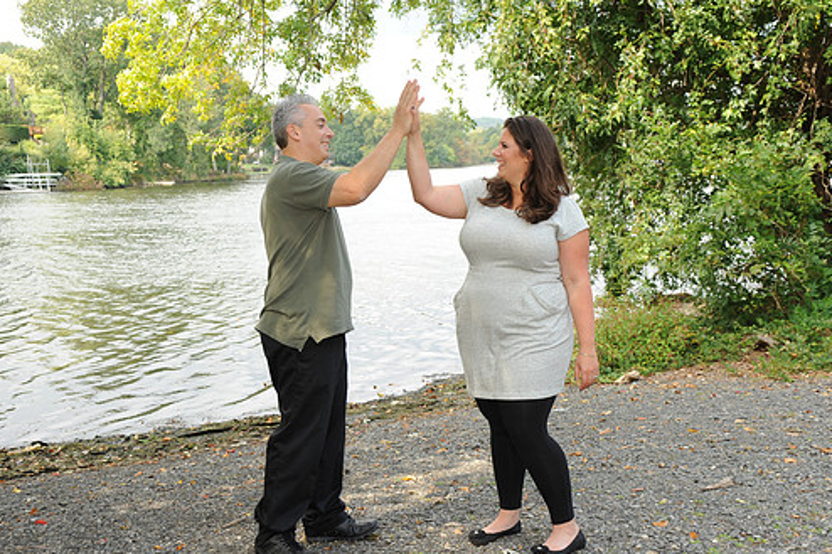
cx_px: 416
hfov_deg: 41.9
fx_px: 1086
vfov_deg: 28.6
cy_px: 303
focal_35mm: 47
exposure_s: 1/250
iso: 500
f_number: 6.3
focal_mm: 40
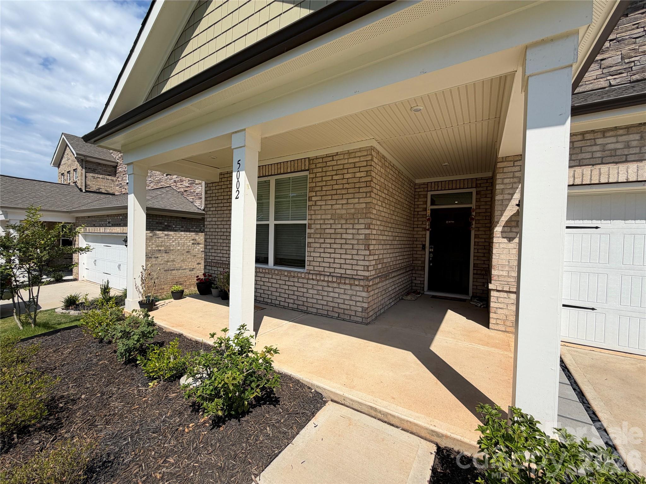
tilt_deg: -1.3
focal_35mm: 14
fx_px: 261
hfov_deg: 102.1
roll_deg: -1.1
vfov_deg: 85.7
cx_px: 323
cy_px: 242
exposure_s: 1/1235
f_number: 2.2
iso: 20
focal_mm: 2.22
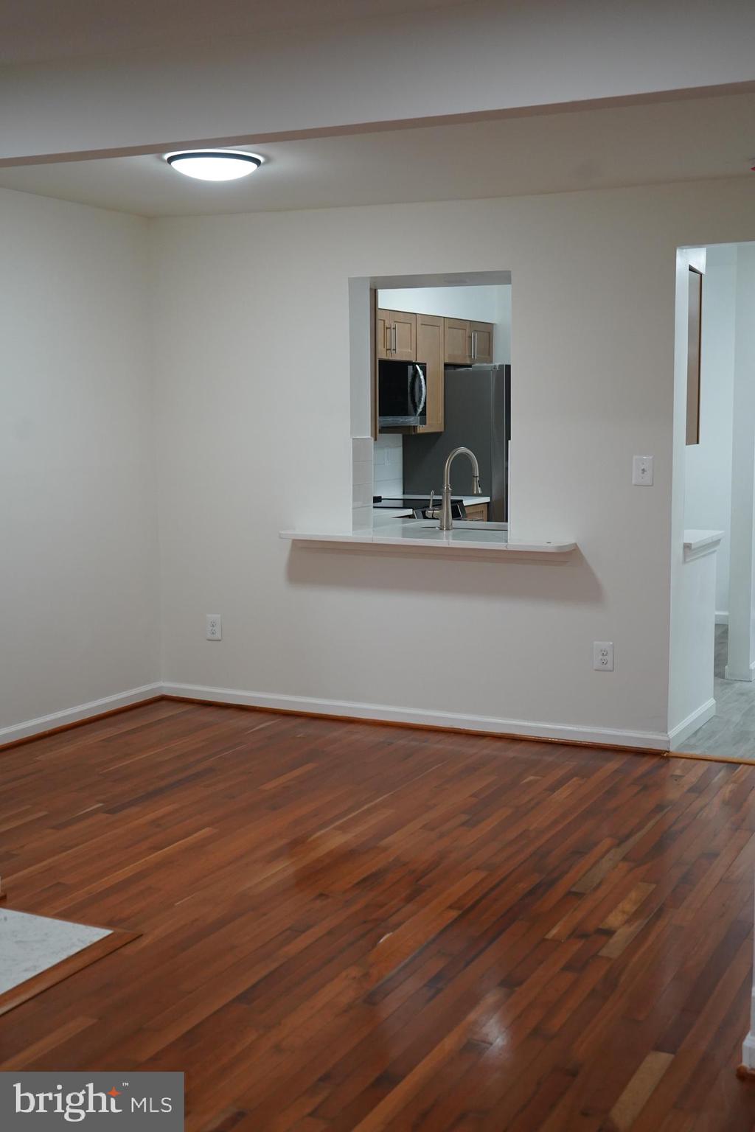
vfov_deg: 46.4
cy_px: 566
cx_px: 378
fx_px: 1321
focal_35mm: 42
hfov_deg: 31.9
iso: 2000
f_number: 4.5
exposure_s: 1/160
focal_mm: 42
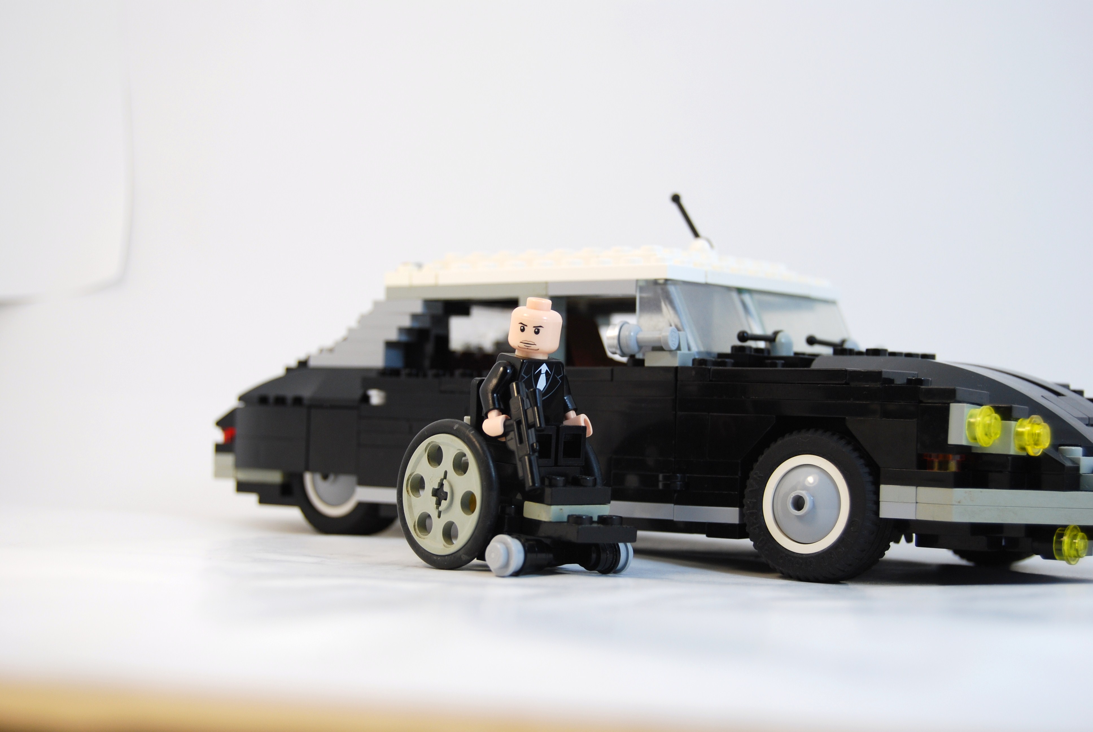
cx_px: 546
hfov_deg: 29.2
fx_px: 2097
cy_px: 366
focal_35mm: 69
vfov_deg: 19.8
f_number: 5.3
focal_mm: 46
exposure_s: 1/100
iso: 200
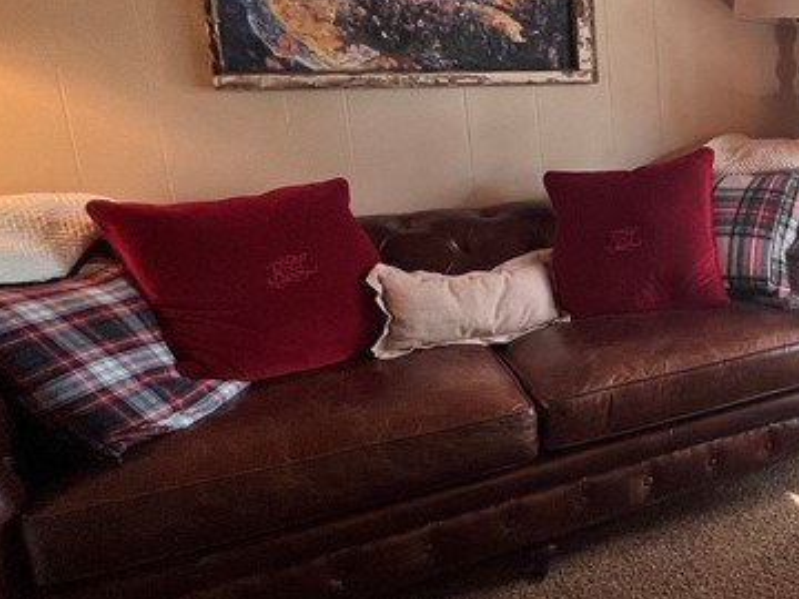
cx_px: 1012
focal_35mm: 37
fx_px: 854
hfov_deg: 35.8
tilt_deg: -14.8
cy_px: 224
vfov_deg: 38.4
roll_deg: -2.7
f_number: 1.8
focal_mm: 1.57
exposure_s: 1/120
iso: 160
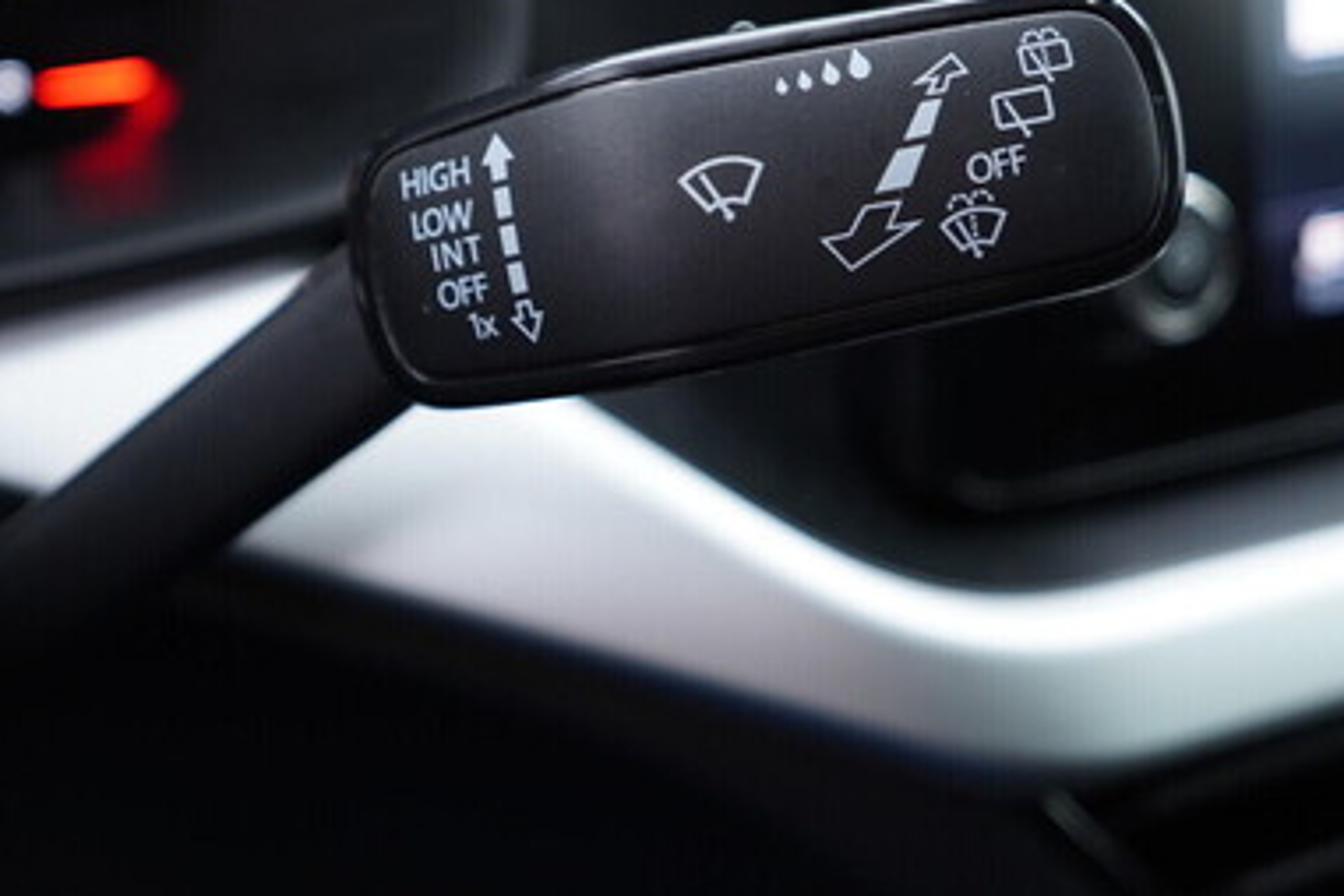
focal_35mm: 52
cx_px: 483
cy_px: 347
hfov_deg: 37.9
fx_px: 1941
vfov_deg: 25.9
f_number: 2.8
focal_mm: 24
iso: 250
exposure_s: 1/40
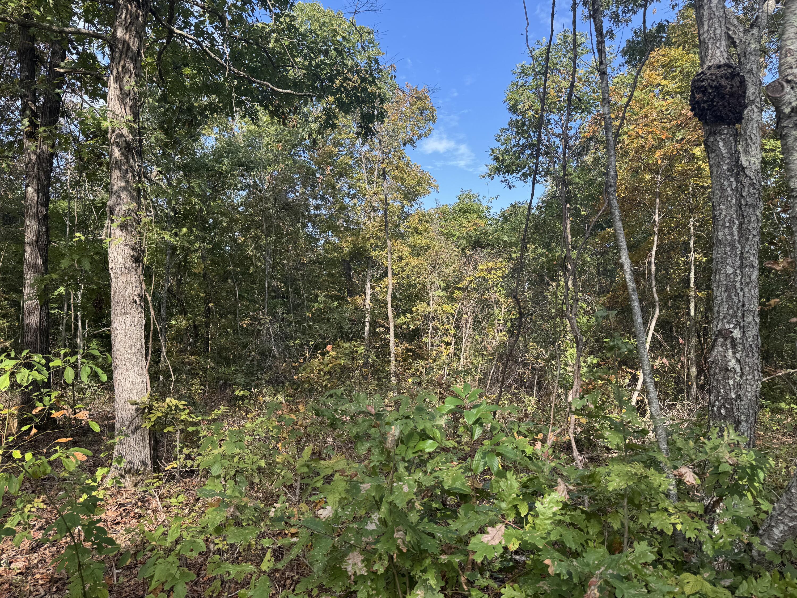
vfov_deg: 56.8
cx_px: 398
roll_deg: -2.8
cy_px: 299
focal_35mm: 24
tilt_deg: -0.8
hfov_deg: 71.6
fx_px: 553
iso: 80
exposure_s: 1/792
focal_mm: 6.76
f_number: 1.78
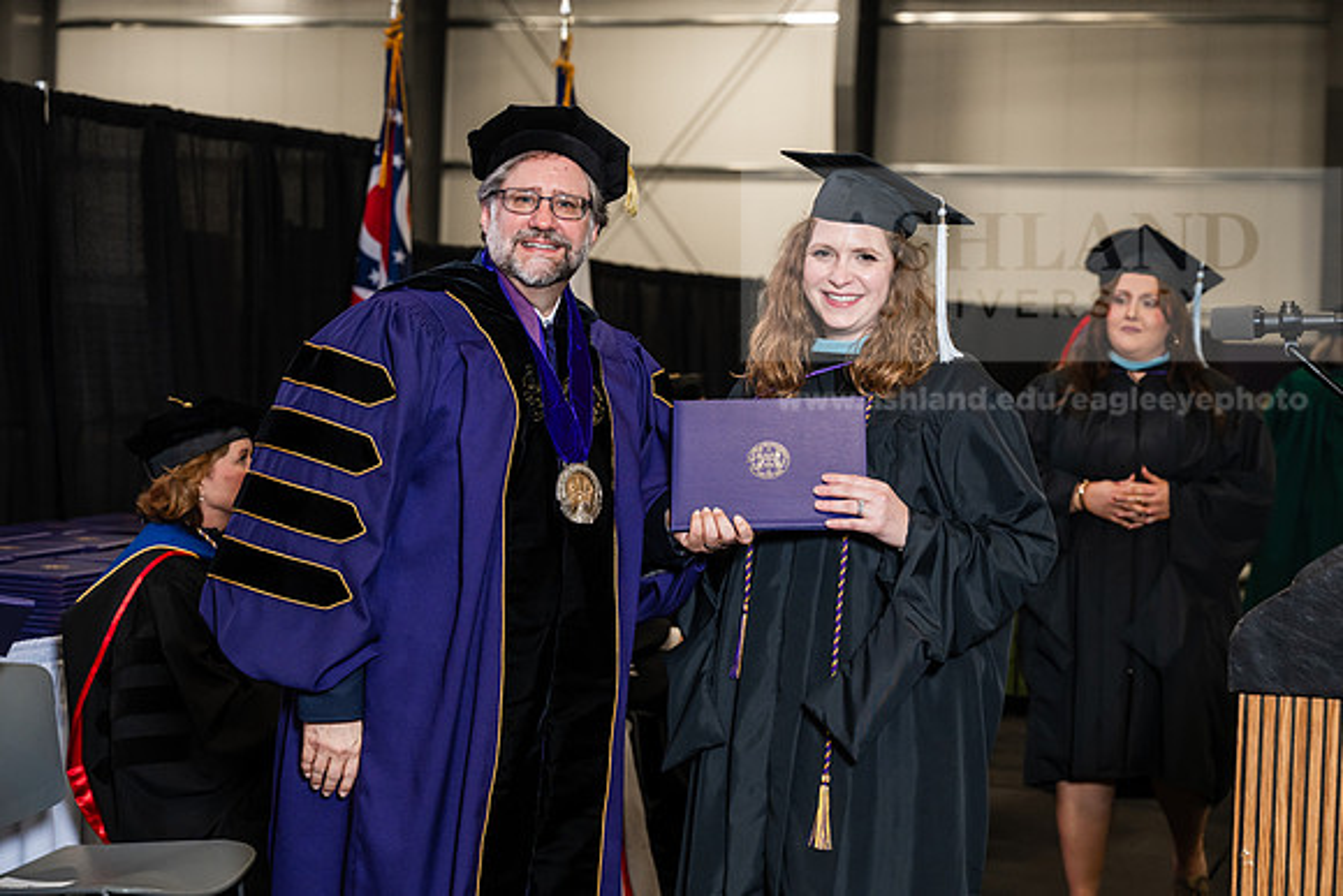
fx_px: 2612
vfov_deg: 19.5
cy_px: 448
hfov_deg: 28.8
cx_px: 672
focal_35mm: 70
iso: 1250
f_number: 4.5
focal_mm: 70
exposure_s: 1/200
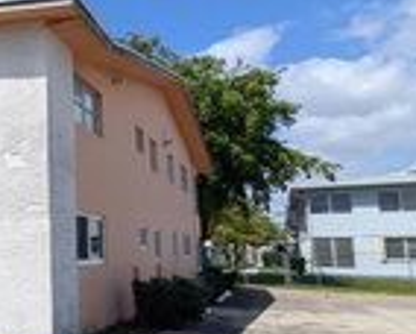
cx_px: -116
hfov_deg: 35.9
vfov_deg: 42.3
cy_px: 185
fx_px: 432
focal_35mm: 35
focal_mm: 2.02
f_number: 1.7
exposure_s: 1/3448
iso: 55
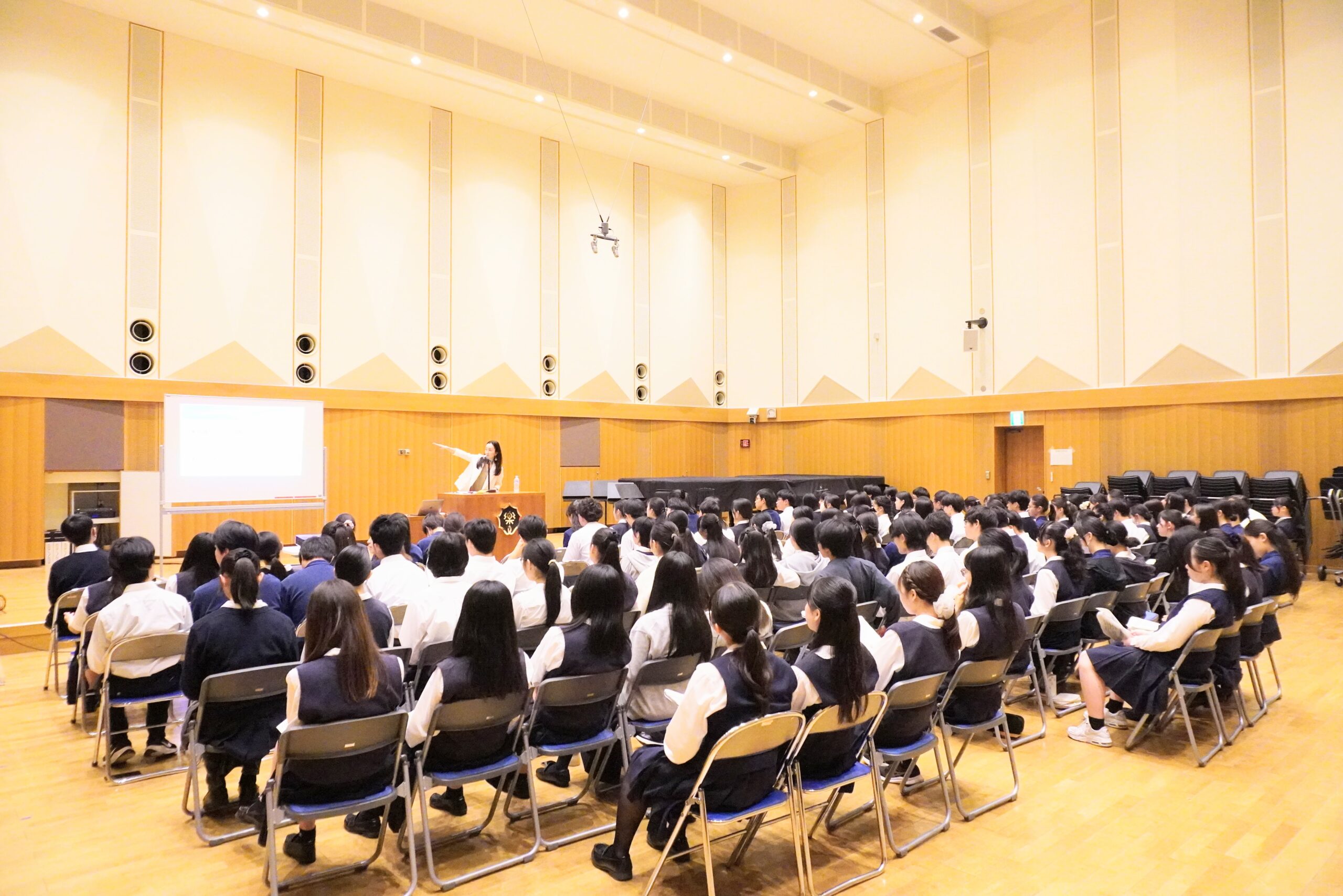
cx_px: 672
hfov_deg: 73.7
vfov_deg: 53.1
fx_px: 895
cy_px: 448
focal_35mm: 24
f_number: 5.6
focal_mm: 16
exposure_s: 1/200
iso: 8000
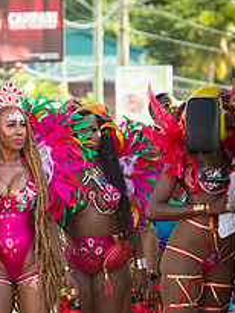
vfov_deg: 7.8
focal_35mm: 253
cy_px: 287
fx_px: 2288
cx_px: 18
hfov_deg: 5.9
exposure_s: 1/200
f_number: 4
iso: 100
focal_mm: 120
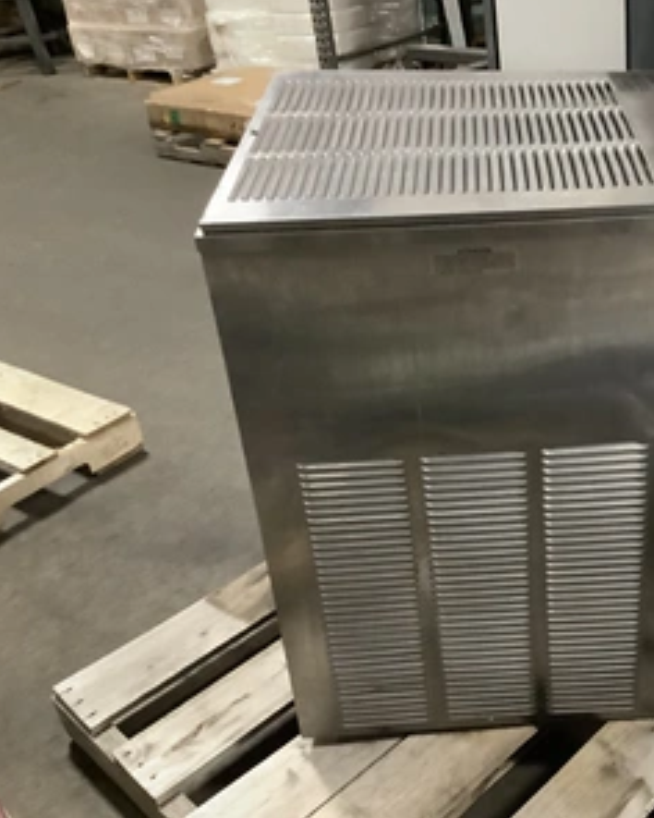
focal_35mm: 41
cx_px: 527
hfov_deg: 35.3
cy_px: 405
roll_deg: +5.5
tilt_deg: -29.6
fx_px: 992
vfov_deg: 44.8
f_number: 2.4
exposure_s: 1/30
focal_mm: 3.3
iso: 640
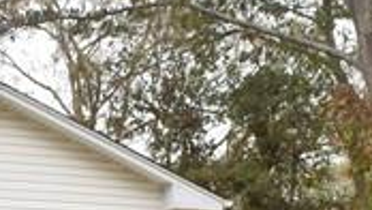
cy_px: 476
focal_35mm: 177
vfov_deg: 6.6
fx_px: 1746
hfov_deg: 12.0
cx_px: -26
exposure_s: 1/200
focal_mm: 18
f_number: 5
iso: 125
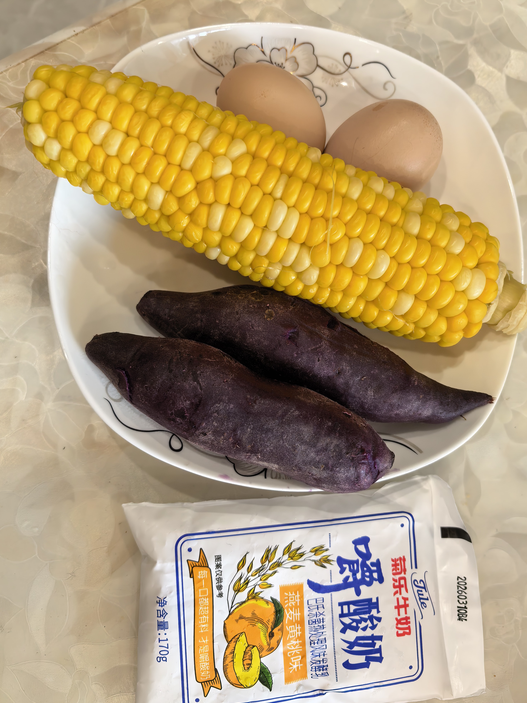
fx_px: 507
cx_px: 262
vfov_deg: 69.4
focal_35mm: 25
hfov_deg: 54.9
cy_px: 350
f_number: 2
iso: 250
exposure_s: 1/33.3
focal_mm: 6.98
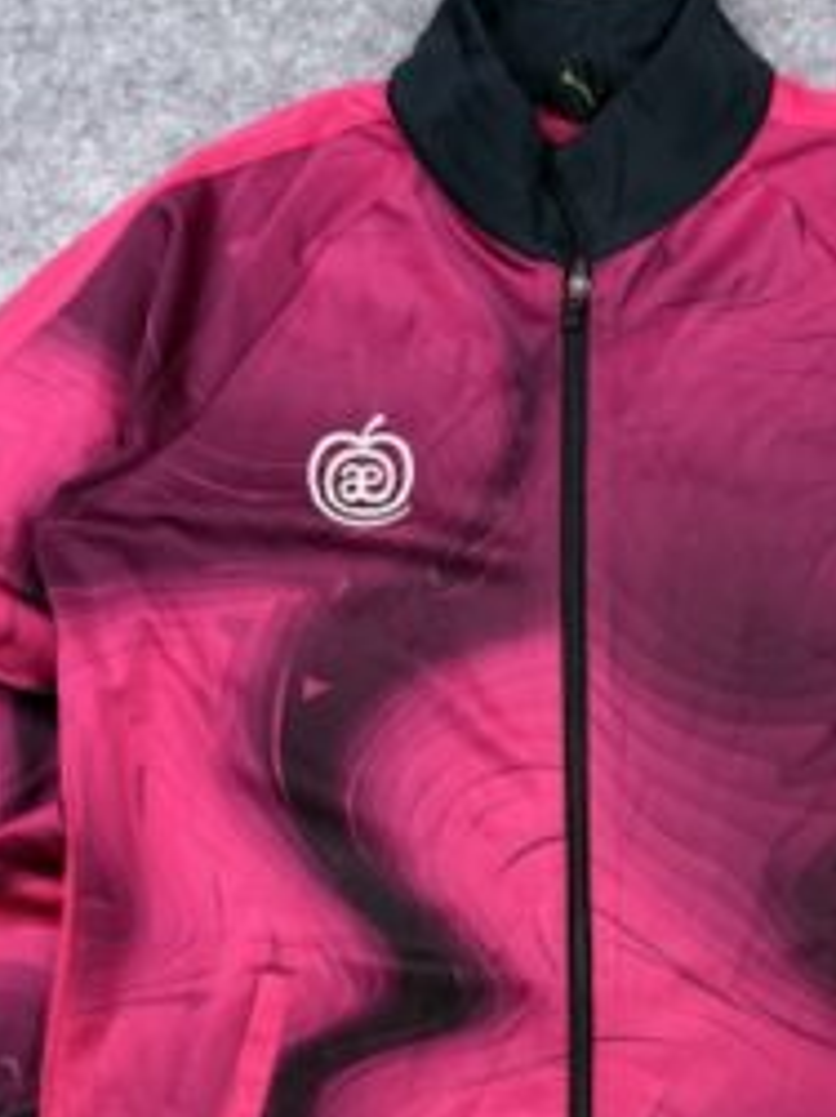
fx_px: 1644
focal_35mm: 51
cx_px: 591
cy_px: 848
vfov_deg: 36.6
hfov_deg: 28.3
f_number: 1.78
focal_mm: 6.76
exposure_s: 1/100
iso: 80
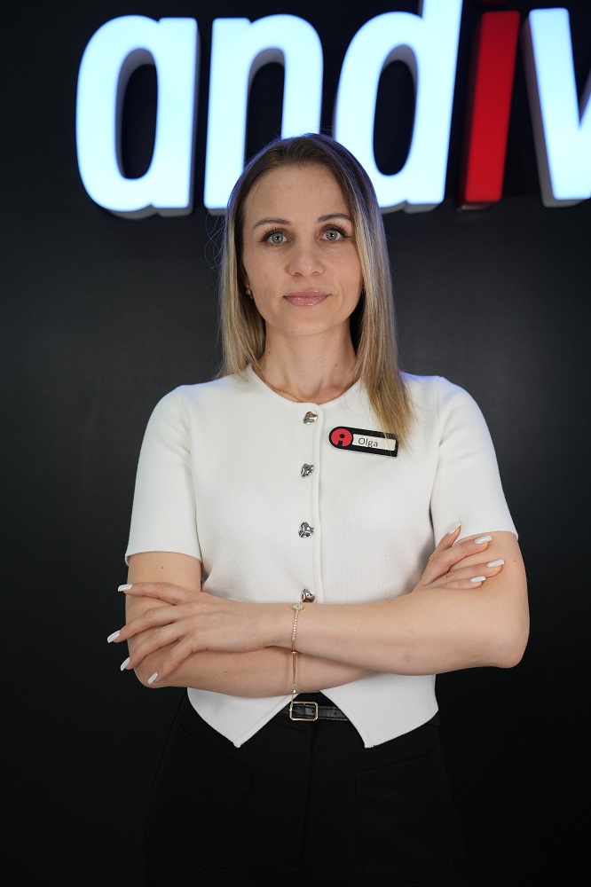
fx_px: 936
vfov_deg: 50.7
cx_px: 296
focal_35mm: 38
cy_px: 444
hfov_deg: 35.0
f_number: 4
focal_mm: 38
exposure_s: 1/60
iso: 100
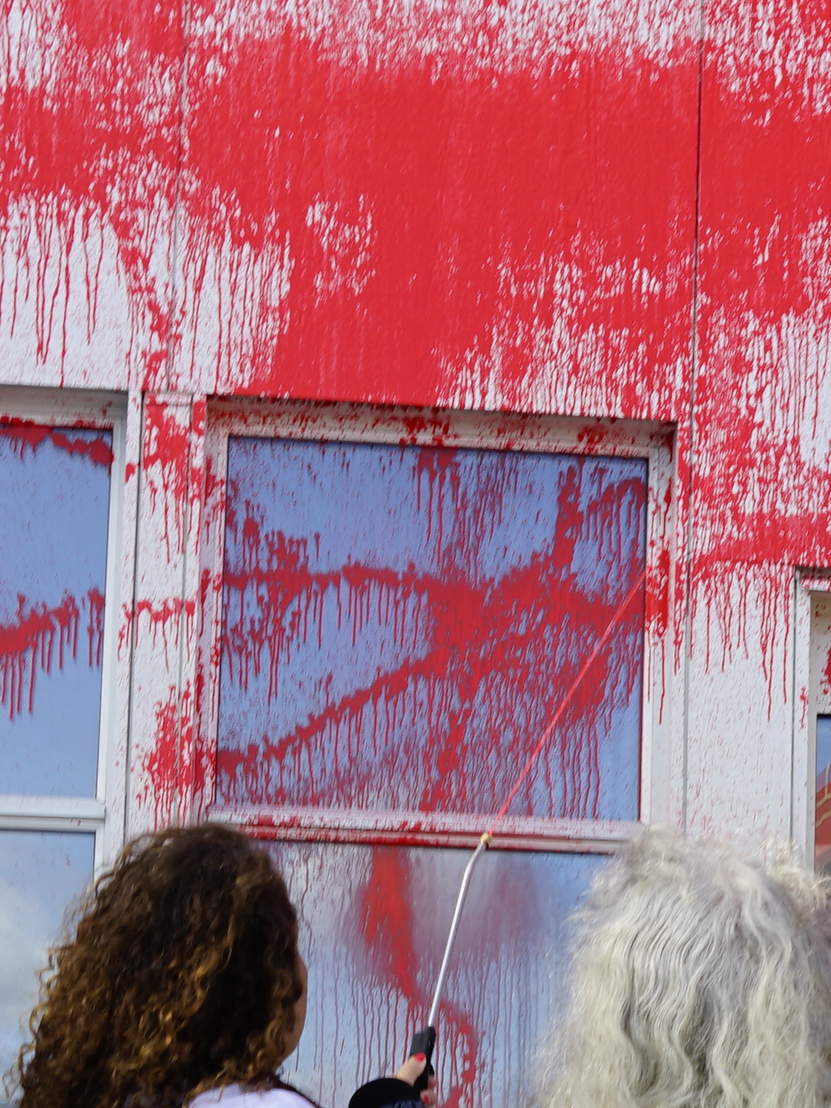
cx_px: 573
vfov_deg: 21.2
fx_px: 2880
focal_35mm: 90
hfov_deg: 16.4
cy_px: 1029
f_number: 8
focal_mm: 24
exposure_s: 1/80
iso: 100
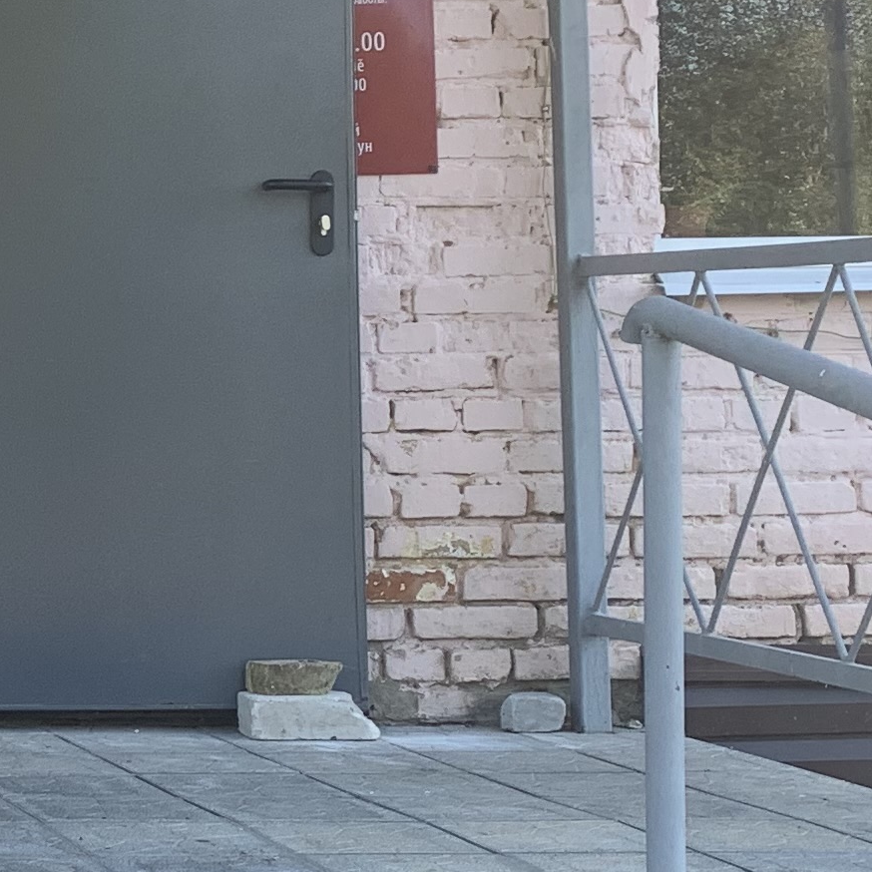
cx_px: -531
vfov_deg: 16.4
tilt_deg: +0.7
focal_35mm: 106
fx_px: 3021
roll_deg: +1.3
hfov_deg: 14.9
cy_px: 329
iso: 25
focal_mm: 4.25
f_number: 1.8
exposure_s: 1/282
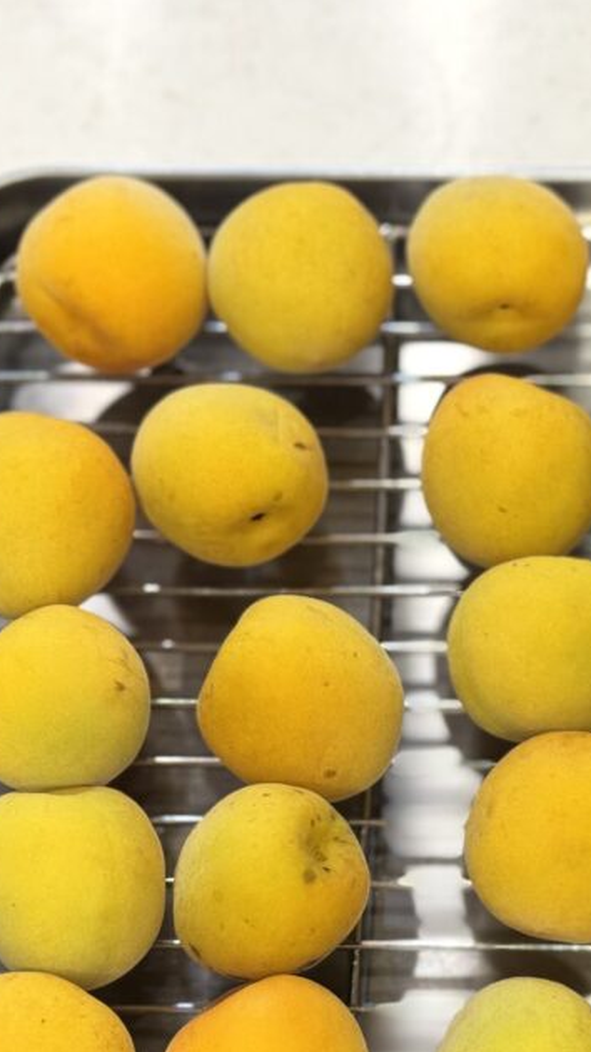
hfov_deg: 14.0
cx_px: 563
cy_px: 633
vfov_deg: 25.0
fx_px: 2370
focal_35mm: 85
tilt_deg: -65.1
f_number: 1.78
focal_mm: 6.76
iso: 125
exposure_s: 1/60
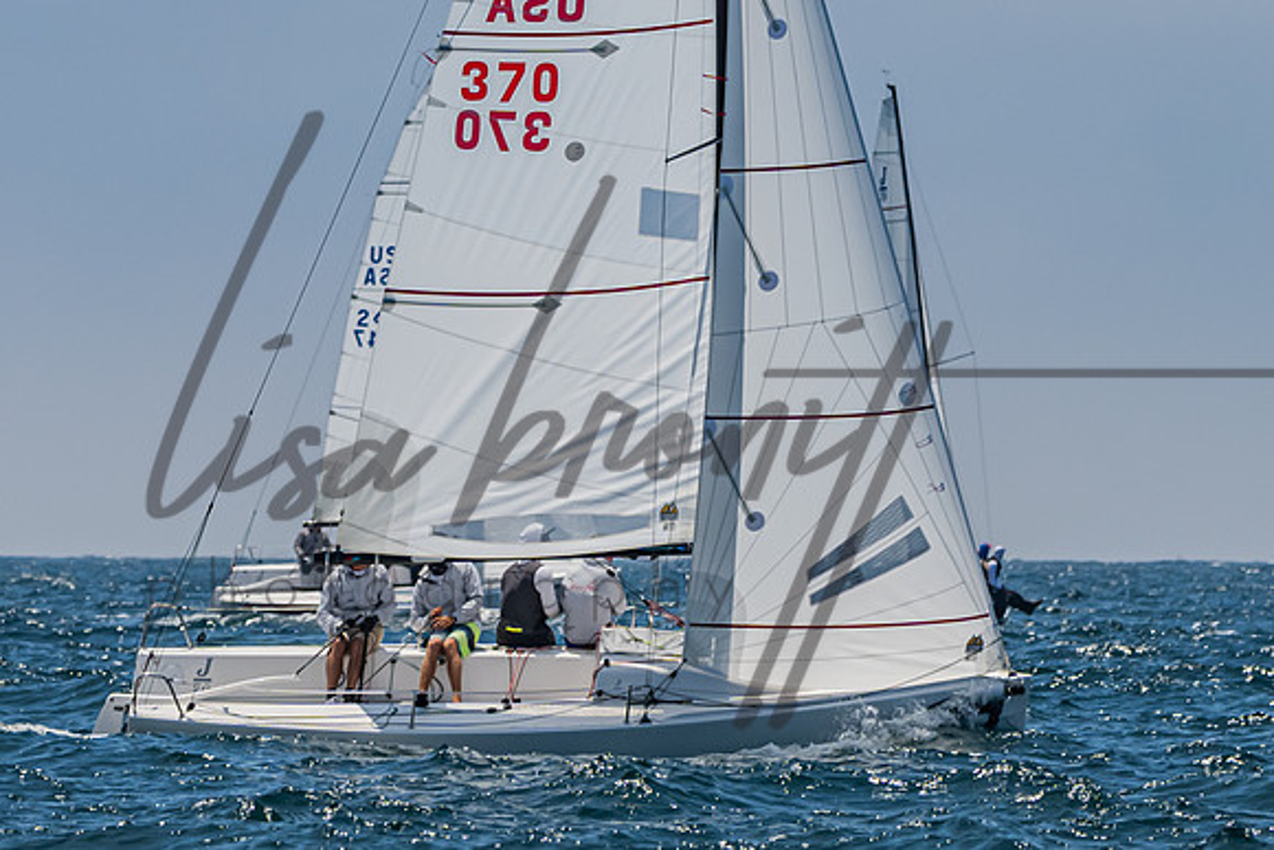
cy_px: 255
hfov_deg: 4.3
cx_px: 584
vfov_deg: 2.9
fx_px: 16841
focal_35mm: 476
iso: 400
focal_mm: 210
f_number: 6.3
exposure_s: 1/3200
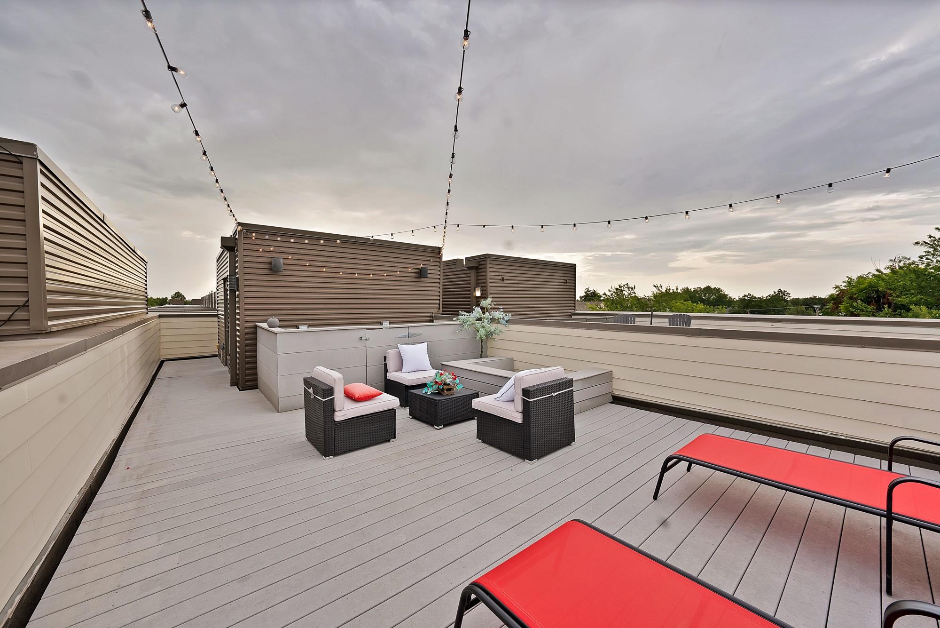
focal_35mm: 12
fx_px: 313
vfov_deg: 90.1
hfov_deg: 112.6
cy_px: 314
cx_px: 470
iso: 640
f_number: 9
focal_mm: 12
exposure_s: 1/30
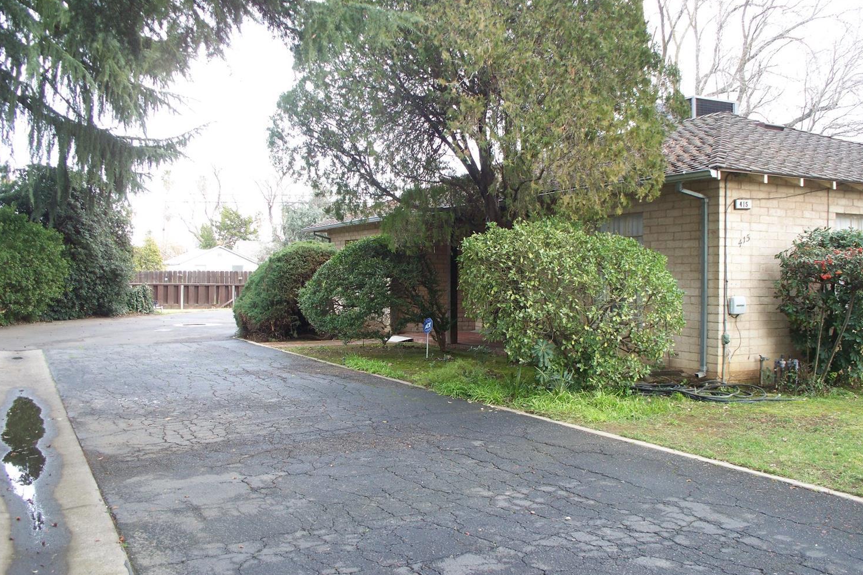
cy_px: 266
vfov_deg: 35.0
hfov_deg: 50.7
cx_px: 430
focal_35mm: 38
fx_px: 911
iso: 100
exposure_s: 1/60
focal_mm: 7.54
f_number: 2.8
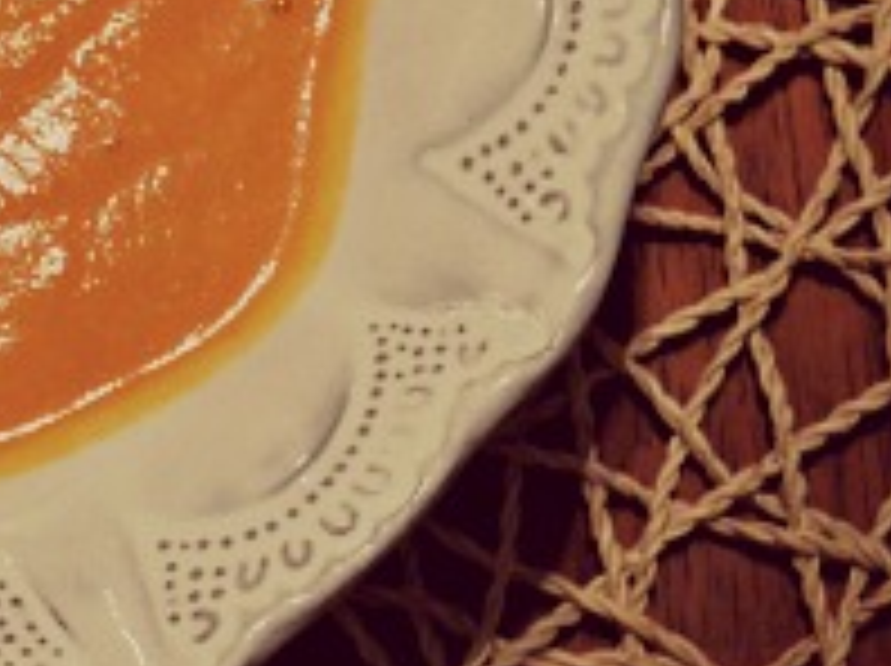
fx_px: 3599
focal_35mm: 140
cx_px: -166
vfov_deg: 10.4
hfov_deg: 13.7
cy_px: -63
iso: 3200
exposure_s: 1/50
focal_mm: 32
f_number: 4.8
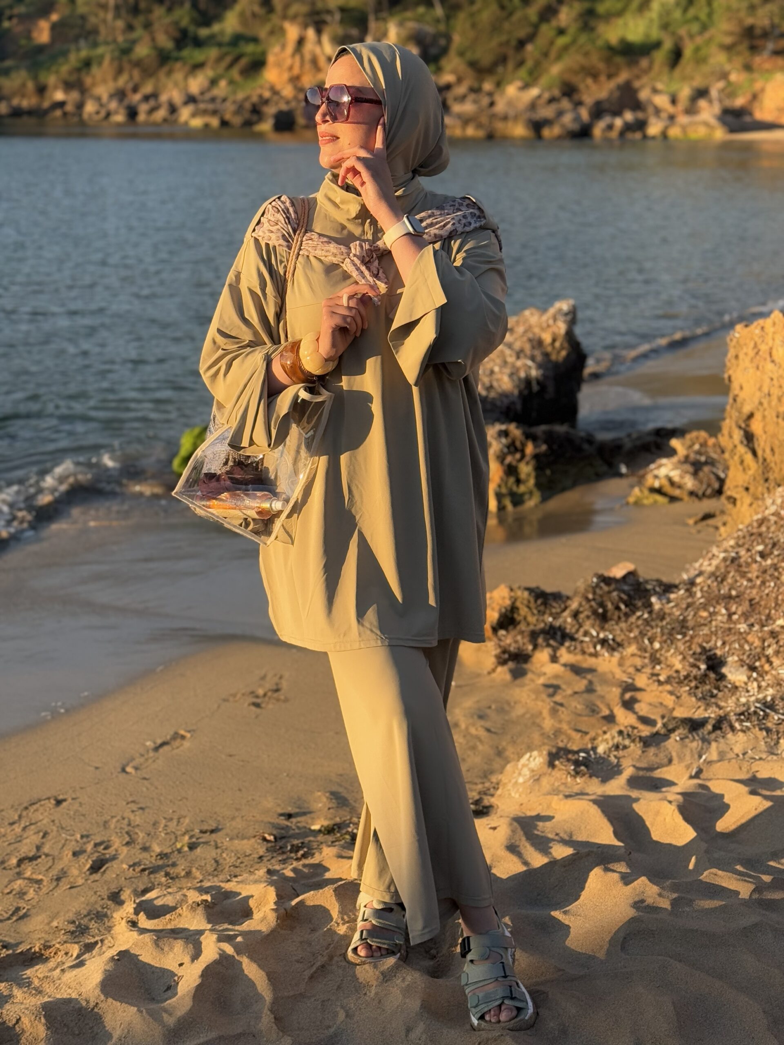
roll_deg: -1.1
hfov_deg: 30.3
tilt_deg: -14.6
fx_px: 1450
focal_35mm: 48
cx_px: 392
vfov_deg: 39.7
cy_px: 522
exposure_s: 1/1678
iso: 100
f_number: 1.78
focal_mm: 6.76
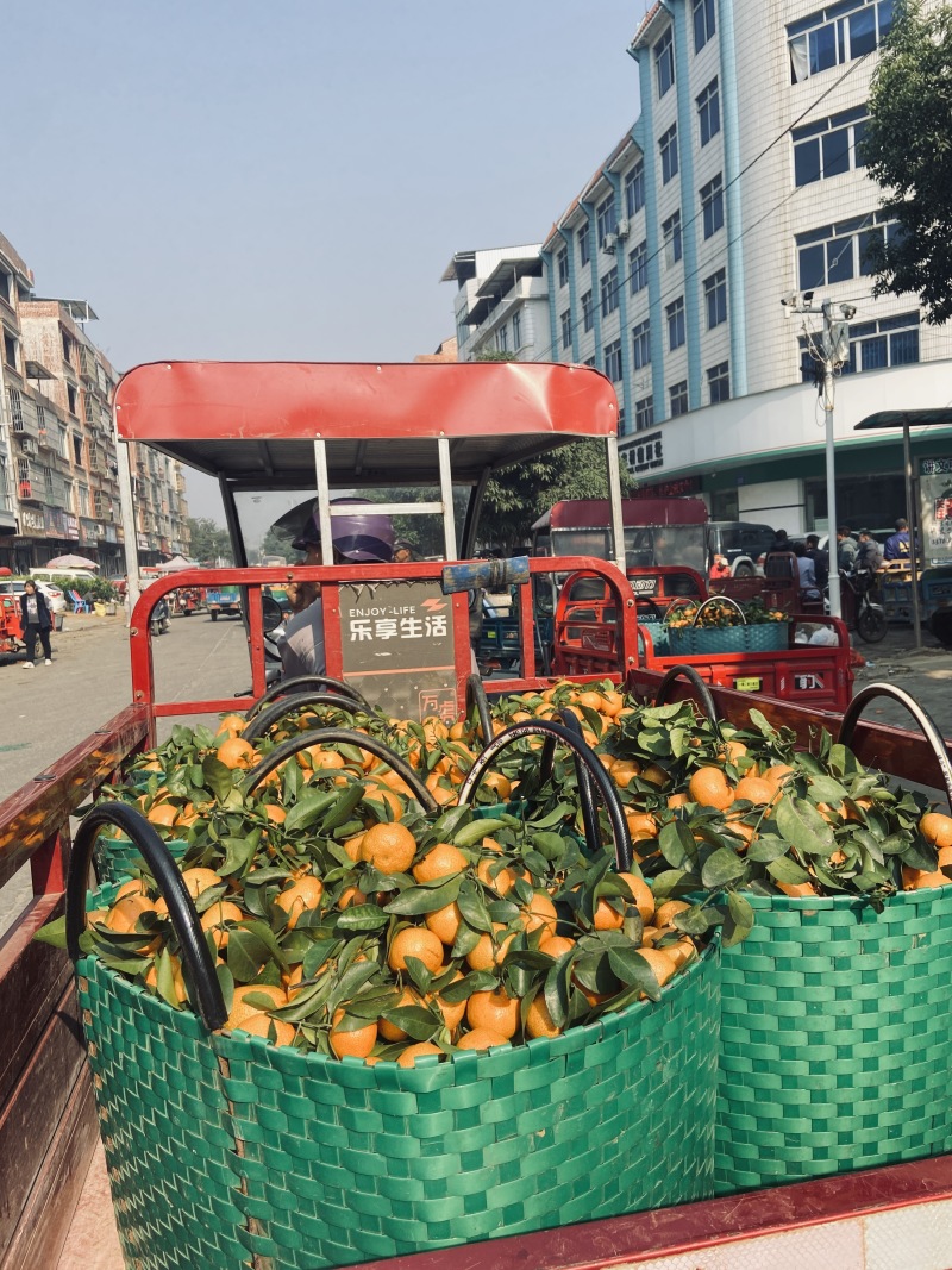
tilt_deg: -3.5
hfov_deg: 53.1
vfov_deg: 67.3
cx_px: 476
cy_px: 635
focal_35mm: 26
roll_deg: +4.3
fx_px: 954
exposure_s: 1/1147
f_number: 1.8
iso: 32
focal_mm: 4.25
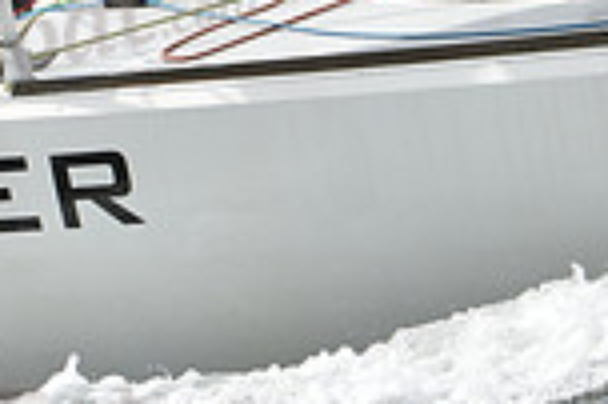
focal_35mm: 306
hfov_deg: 6.7
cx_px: 468
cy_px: -206
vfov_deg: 4.5
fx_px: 5162
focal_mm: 80
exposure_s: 1/1000
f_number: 8
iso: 320
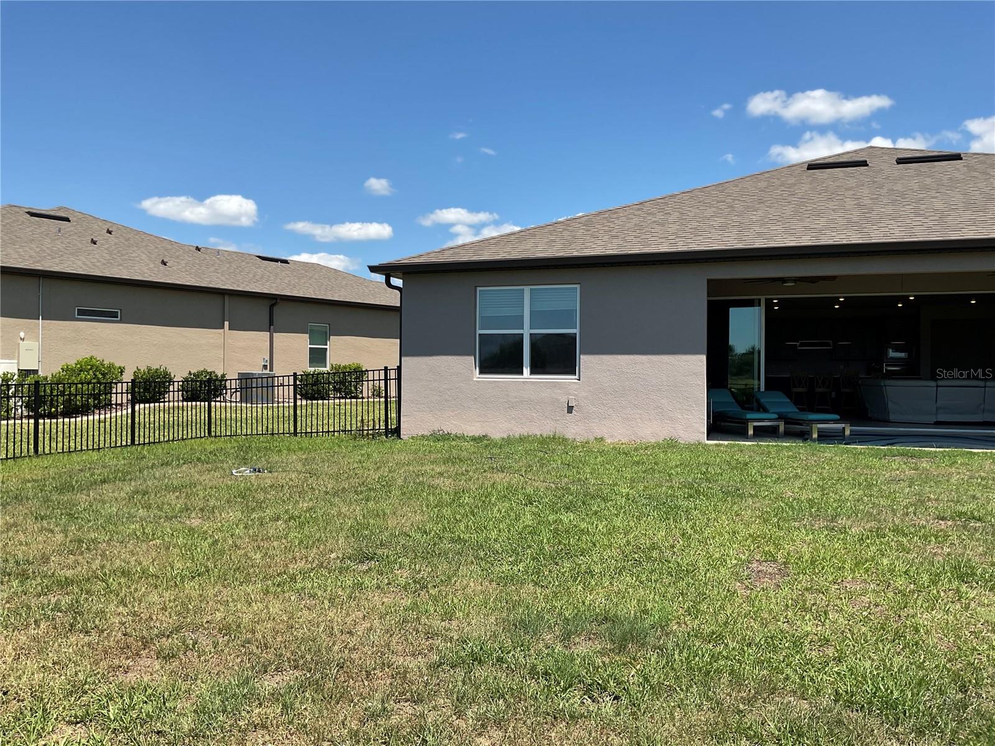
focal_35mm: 29
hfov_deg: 61.7
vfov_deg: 48.2
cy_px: 373
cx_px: 498
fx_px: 834
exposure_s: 1/1675
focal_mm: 3
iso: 16
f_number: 1.8
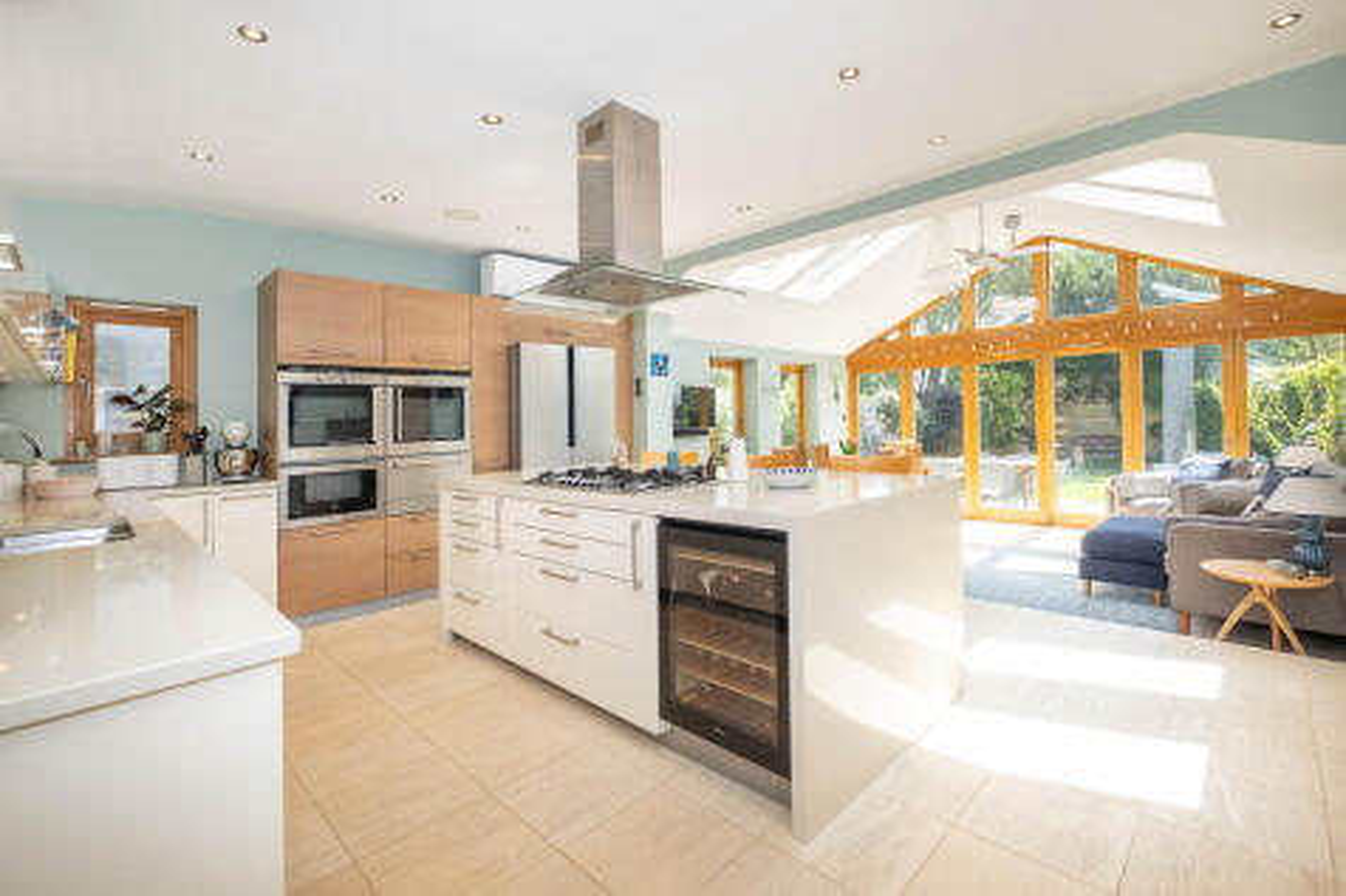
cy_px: 448
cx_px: 673
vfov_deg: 77.3
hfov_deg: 100.4
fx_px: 561
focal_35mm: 15
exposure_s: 1/160
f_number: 5.6
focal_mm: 10
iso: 320
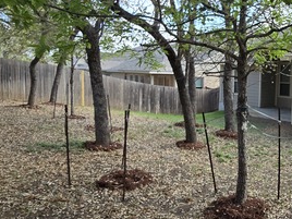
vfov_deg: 45.3
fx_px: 261
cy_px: 94
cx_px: 241
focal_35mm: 31
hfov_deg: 53.7
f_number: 2.2
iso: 200
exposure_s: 1/2000
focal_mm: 2.2
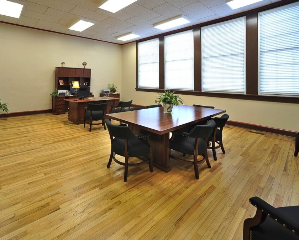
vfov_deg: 80.4
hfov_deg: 92.0
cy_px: 120
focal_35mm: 16
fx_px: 142
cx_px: 121
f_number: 8
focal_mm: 14
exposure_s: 1/3
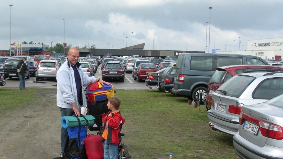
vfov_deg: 21.3
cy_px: 116
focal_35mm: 56
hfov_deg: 36.8
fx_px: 420
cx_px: 93
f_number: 4.8
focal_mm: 7.8
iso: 50
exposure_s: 1/393
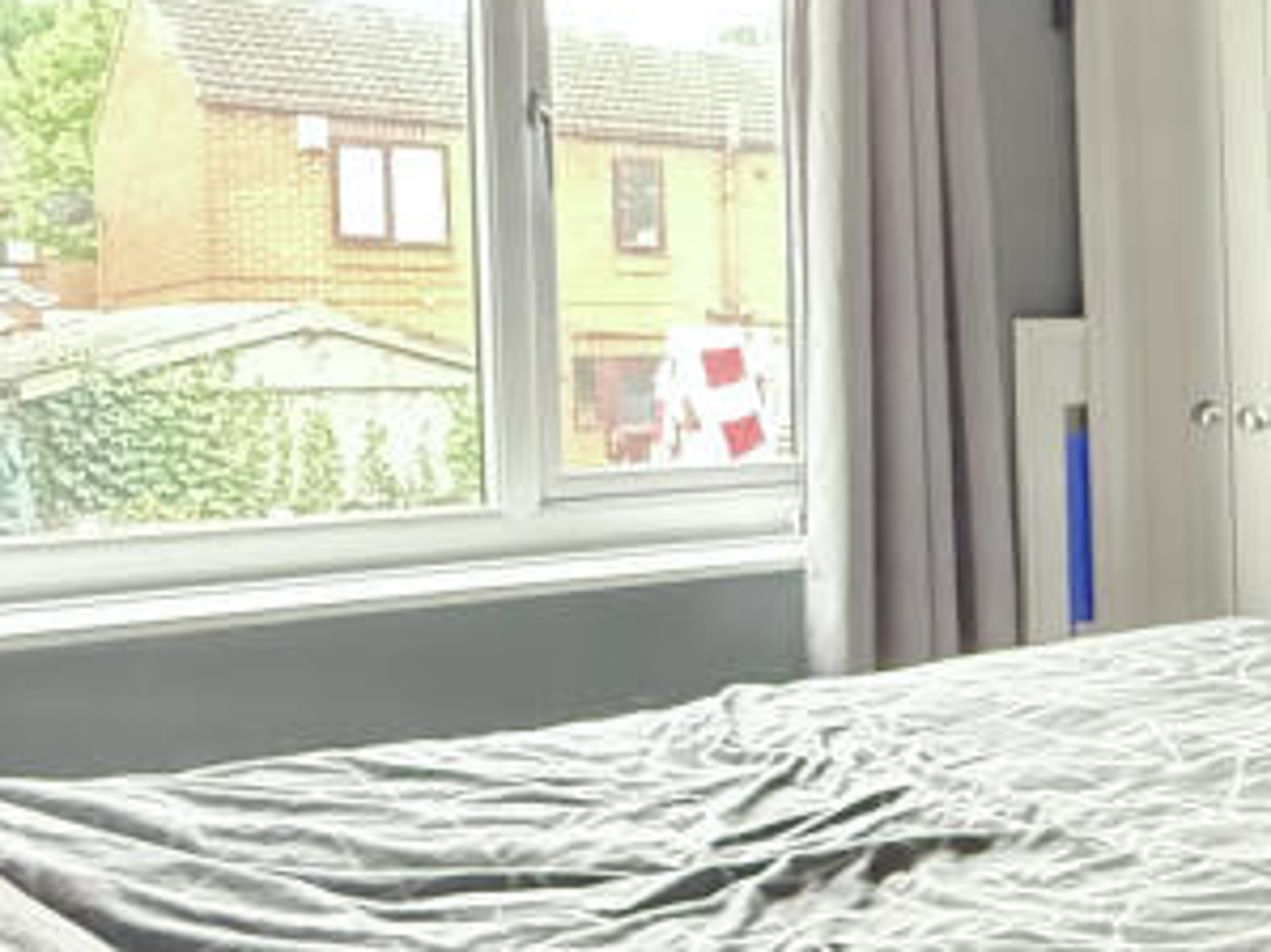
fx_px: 1762
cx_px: 1488
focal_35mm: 48
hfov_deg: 33.2
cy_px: 416
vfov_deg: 30.2
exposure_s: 1/48
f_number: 2.2
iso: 1600
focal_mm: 2.22
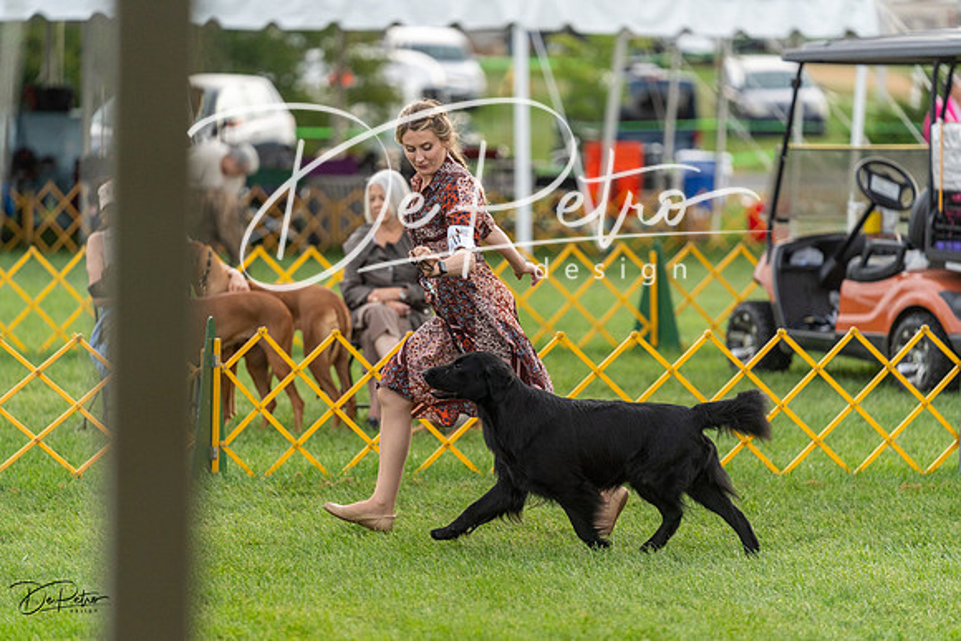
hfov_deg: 10.3
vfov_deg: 6.9
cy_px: 320
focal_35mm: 200
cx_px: 480
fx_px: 5340
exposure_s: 1/1000
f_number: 3.2
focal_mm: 200
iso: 1000
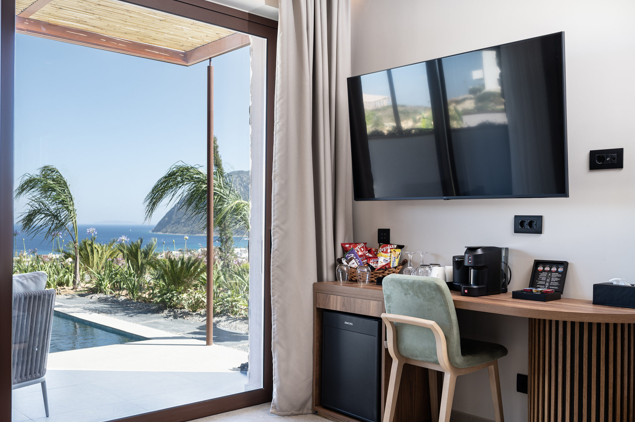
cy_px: 227
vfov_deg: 38.8
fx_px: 599
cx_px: 282
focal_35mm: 34
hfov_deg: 55.7
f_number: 4
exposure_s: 1/160
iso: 200
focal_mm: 30
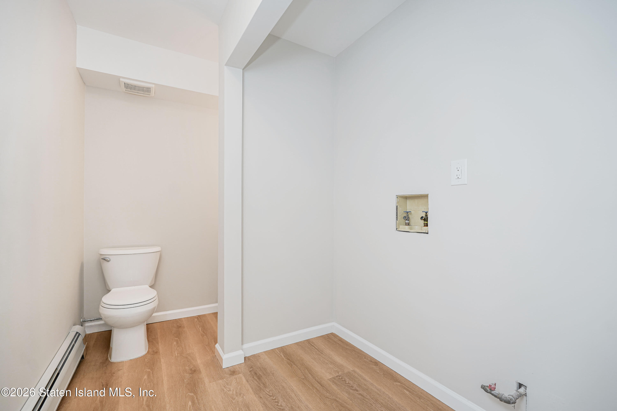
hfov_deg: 96.7
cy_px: 206
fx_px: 274
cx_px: 308
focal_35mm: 16
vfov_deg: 73.7
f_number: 4
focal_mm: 16
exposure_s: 1/30
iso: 50
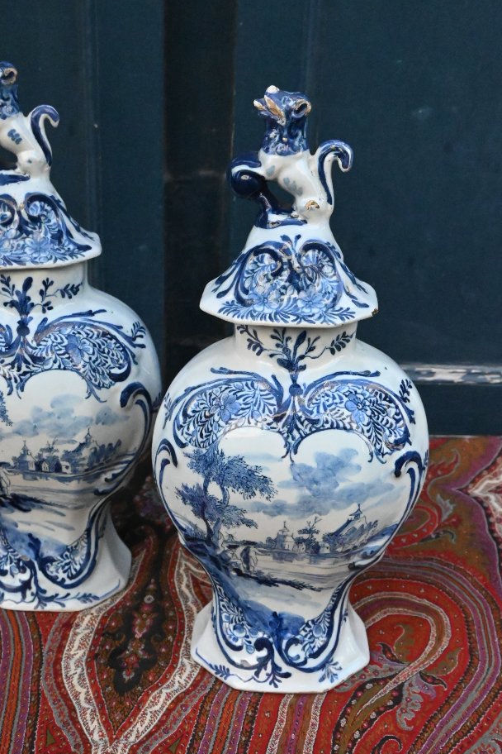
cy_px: 462
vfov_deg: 39.2
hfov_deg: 26.8
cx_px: 198
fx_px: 1053
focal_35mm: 50
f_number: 6.3
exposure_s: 1/4000
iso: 9000
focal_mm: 25.5
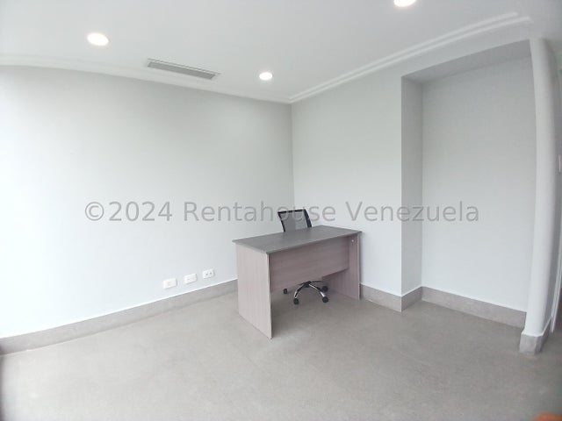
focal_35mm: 17
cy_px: 210
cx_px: 281
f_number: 2.2
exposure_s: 1/30
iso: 125
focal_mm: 1.4
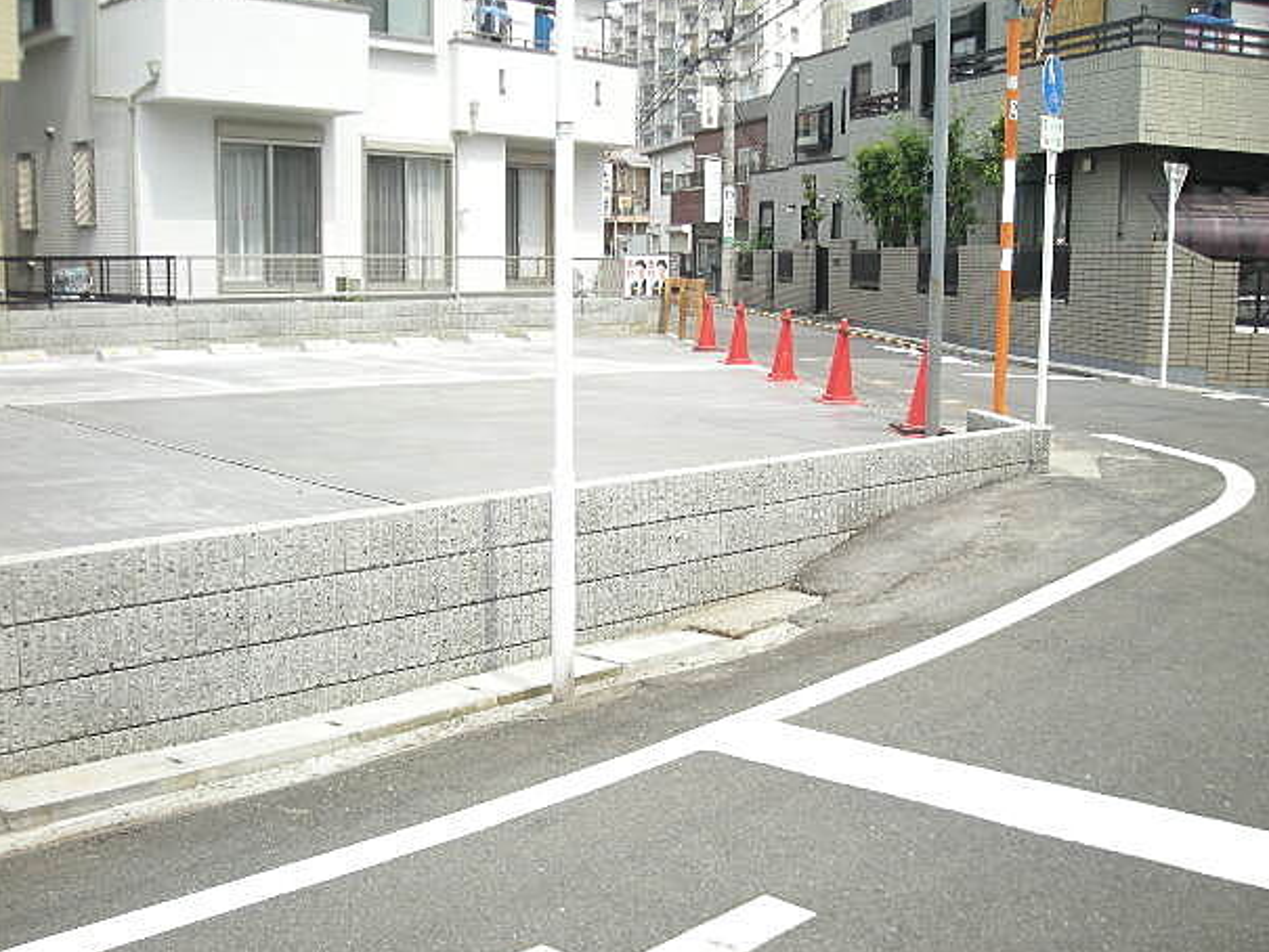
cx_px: 631
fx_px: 1357
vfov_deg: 38.7
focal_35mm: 37
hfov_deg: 50.1
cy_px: 455
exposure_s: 1/182
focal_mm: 5.7
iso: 72
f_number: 5.7
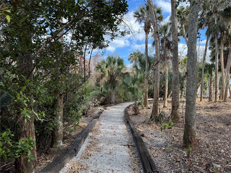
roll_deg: -1.4
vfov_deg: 56.8
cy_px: 86
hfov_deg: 71.6
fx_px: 160
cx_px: 116
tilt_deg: -0.7
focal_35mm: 24
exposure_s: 1/980
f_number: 1.78
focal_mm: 6.76
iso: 80
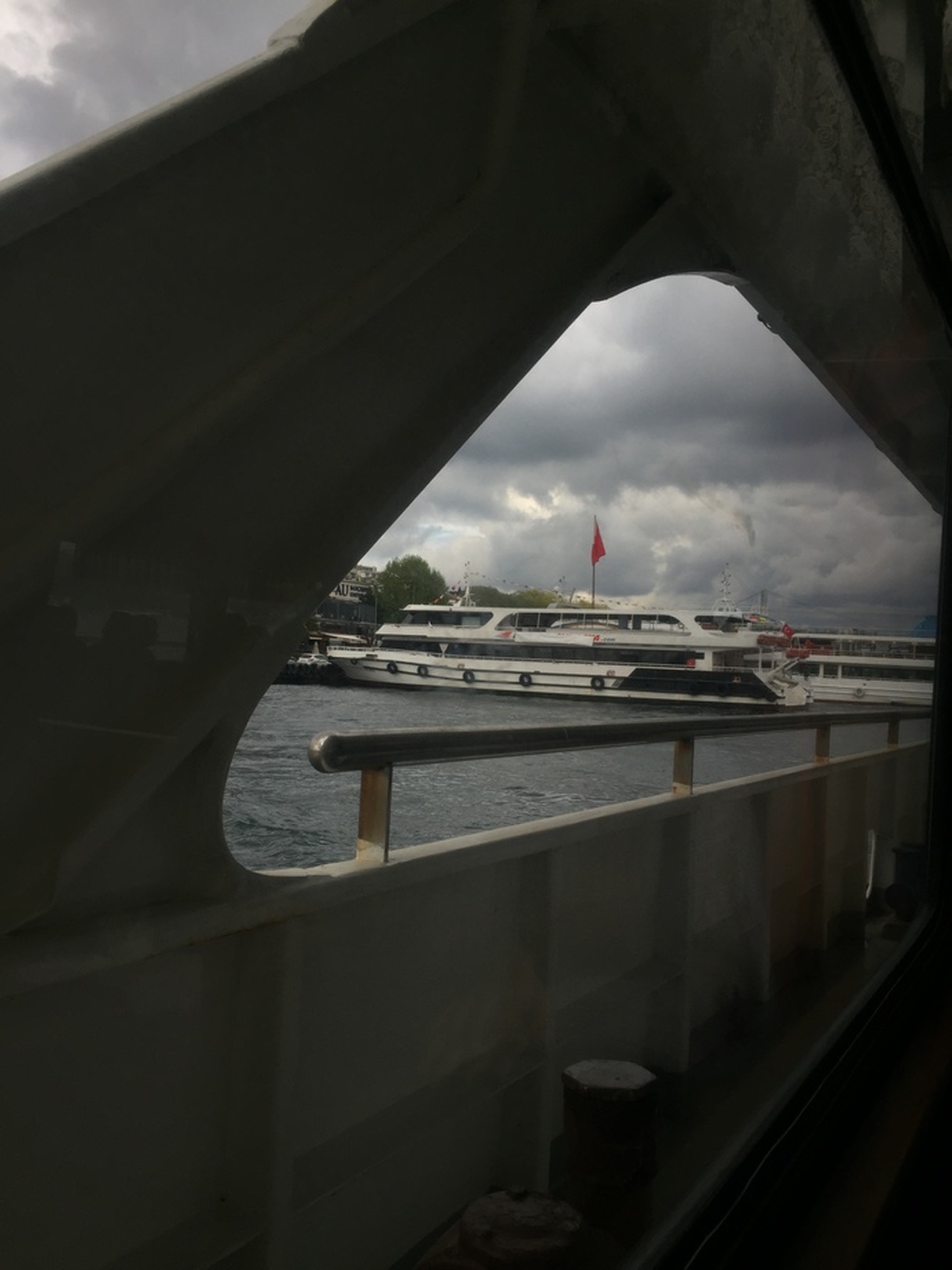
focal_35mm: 29
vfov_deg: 61.7
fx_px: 1063
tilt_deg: +1.0
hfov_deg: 48.2
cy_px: 635
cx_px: 476
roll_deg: -1.6
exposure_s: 1/1236
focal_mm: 4.15
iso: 32
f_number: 2.2
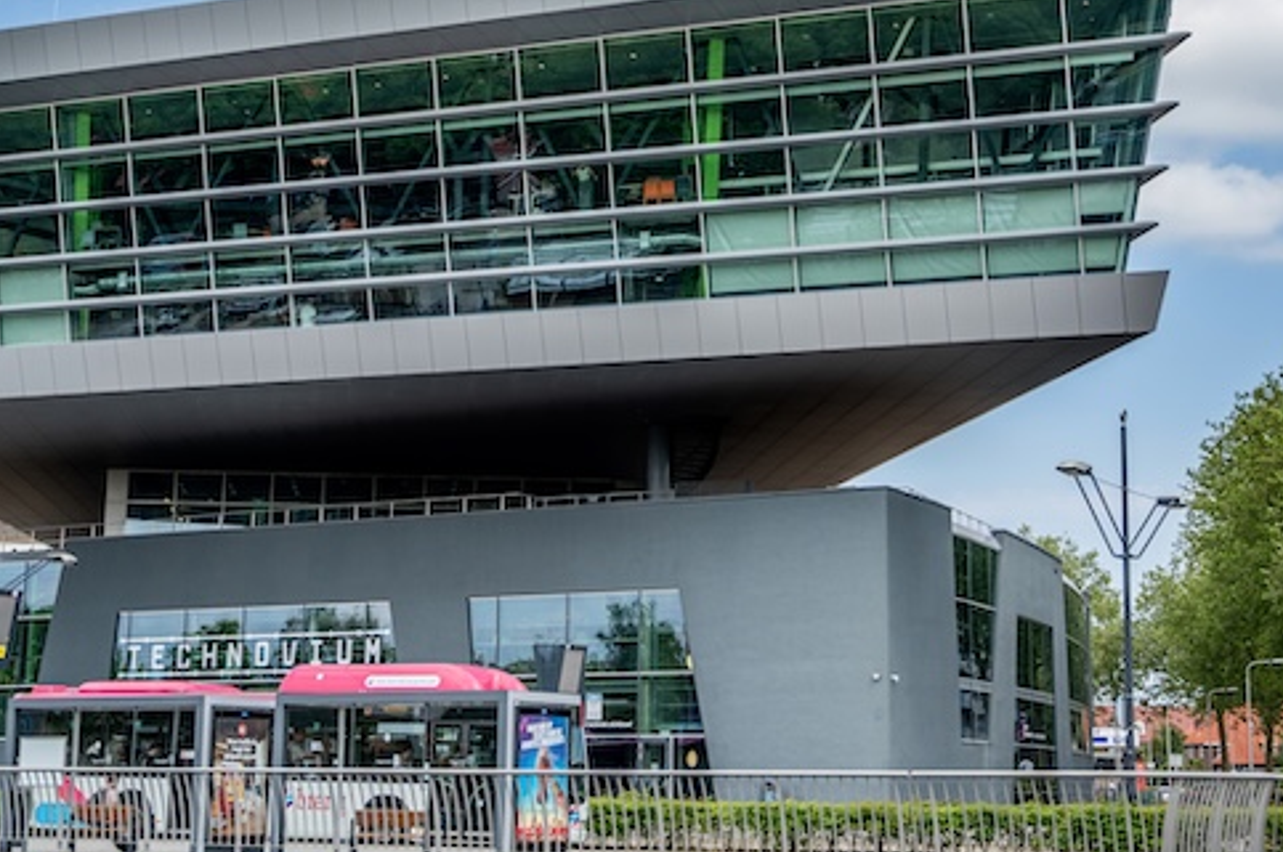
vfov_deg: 21.1
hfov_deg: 31.4
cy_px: 283
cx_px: 669
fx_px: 2284
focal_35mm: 64
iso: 100
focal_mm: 38.7
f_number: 2.8
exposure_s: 1/1000
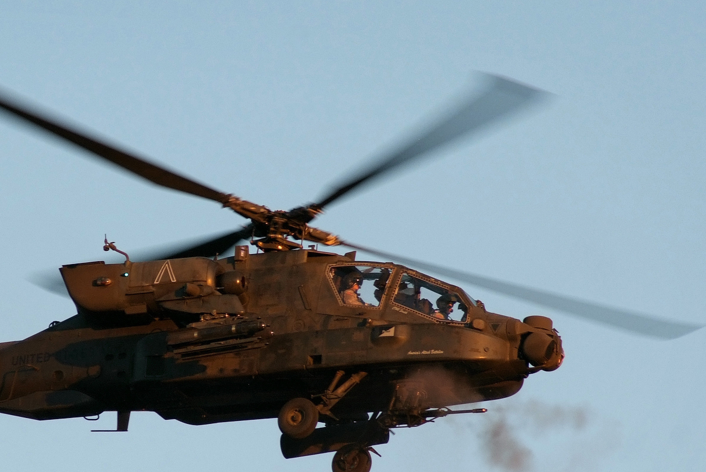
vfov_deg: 2.7
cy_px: 283
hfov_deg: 4.1
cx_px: 215
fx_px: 9973
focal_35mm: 508
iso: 400
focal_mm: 190
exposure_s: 1/200
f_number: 7.1
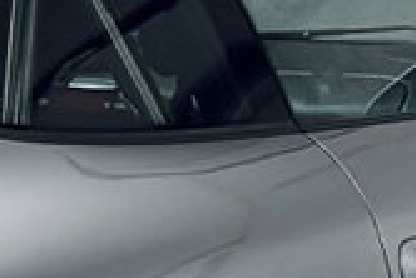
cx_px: -358
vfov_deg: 8.9
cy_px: 275
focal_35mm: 154
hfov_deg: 12.1
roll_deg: +0.3
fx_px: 1781
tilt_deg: -11.4
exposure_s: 1/100
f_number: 1.78
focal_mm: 6.76
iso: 250
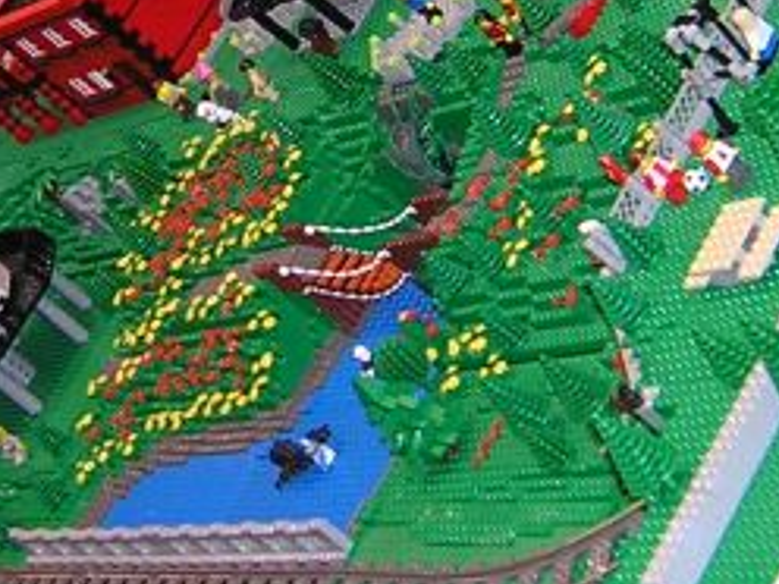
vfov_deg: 12.6
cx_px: 289
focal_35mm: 116
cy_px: -16
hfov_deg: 16.9
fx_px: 2610
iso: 157
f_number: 2.6
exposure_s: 1/60.1
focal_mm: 4.7
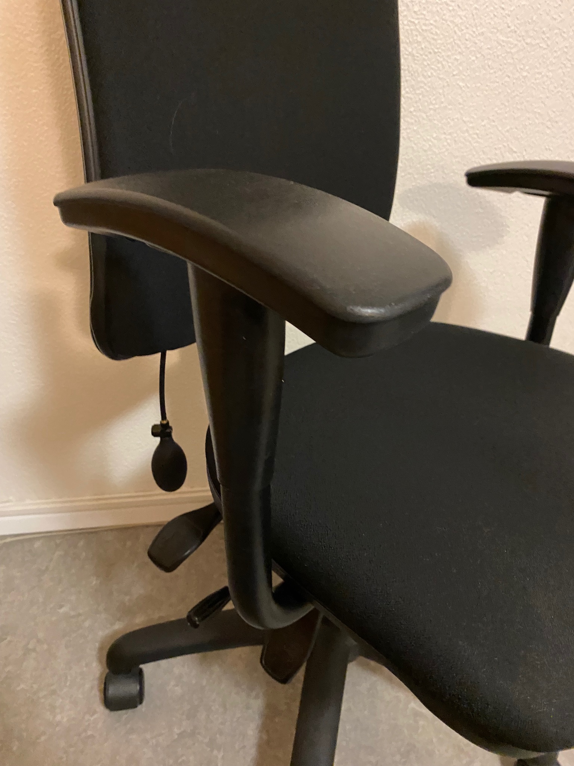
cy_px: 383
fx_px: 575
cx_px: 287
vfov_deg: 67.3
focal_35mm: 26
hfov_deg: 53.1
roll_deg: -2.3
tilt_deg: -30.0
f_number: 1.8
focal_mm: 4.25
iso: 800
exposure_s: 1/25
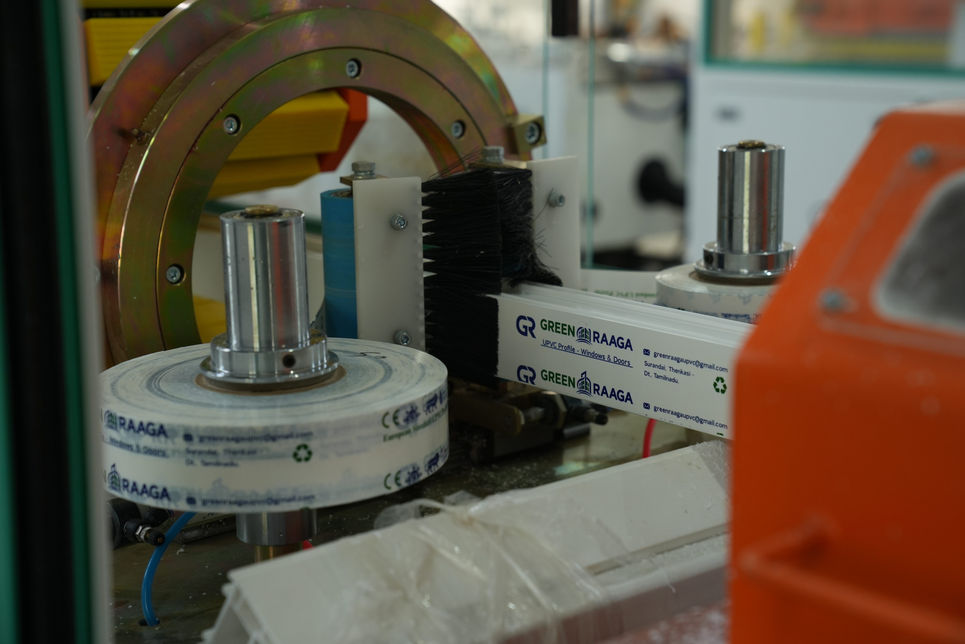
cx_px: 482
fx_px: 1715
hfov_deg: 31.4
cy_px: 322
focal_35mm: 64
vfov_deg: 21.2
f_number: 4.5
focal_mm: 64
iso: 800
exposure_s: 1/80
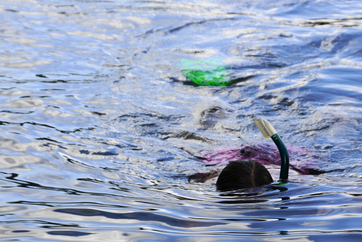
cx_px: 245
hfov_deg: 16.6
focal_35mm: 123
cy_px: 144
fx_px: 1237
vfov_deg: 11.2
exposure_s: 1/100
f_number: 6.3
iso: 100
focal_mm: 60
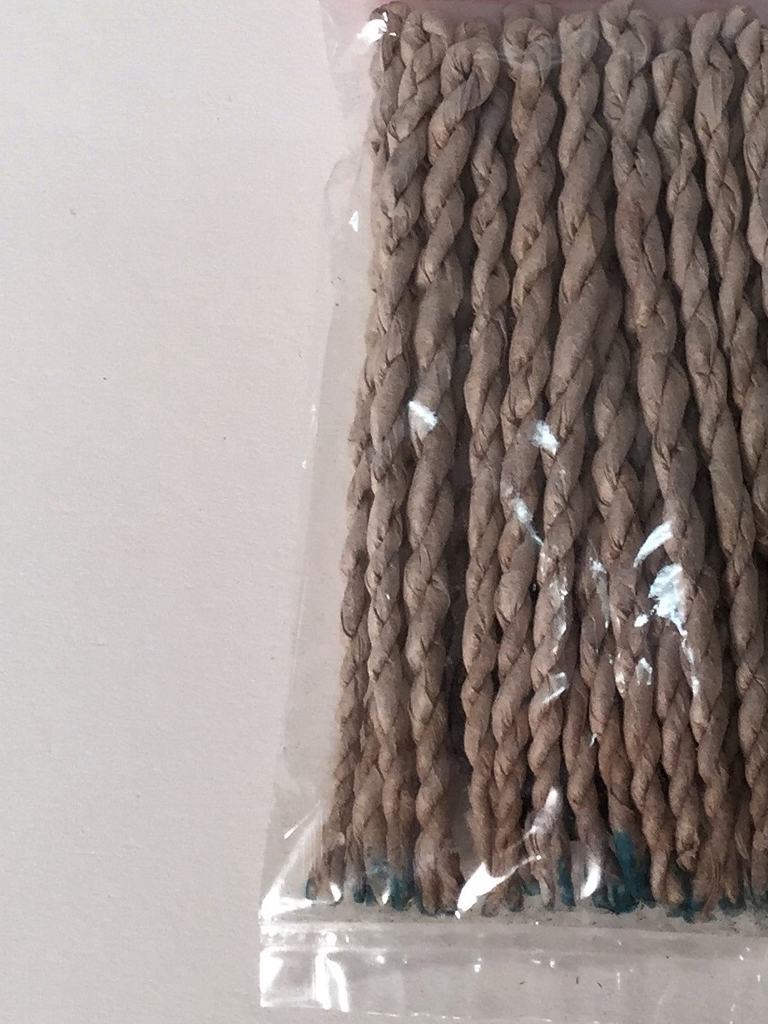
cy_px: 192
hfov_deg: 24.3
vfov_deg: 31.8
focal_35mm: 59
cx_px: 646
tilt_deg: -78.0
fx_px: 1746
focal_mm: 4.15
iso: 50
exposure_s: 1/100
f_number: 2.2
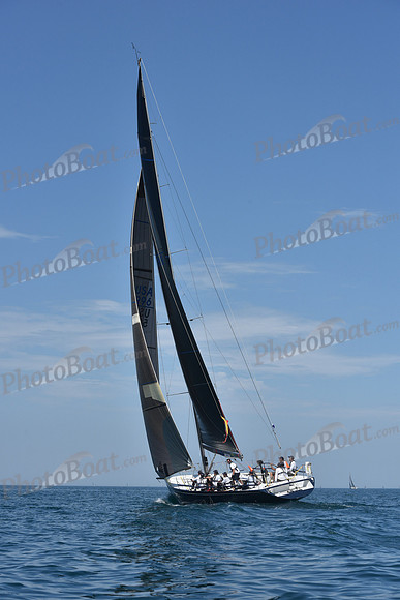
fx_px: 1166
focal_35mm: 70
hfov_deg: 19.5
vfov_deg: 28.8
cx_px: 200
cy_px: 300
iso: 250
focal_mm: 70
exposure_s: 1/1250
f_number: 9
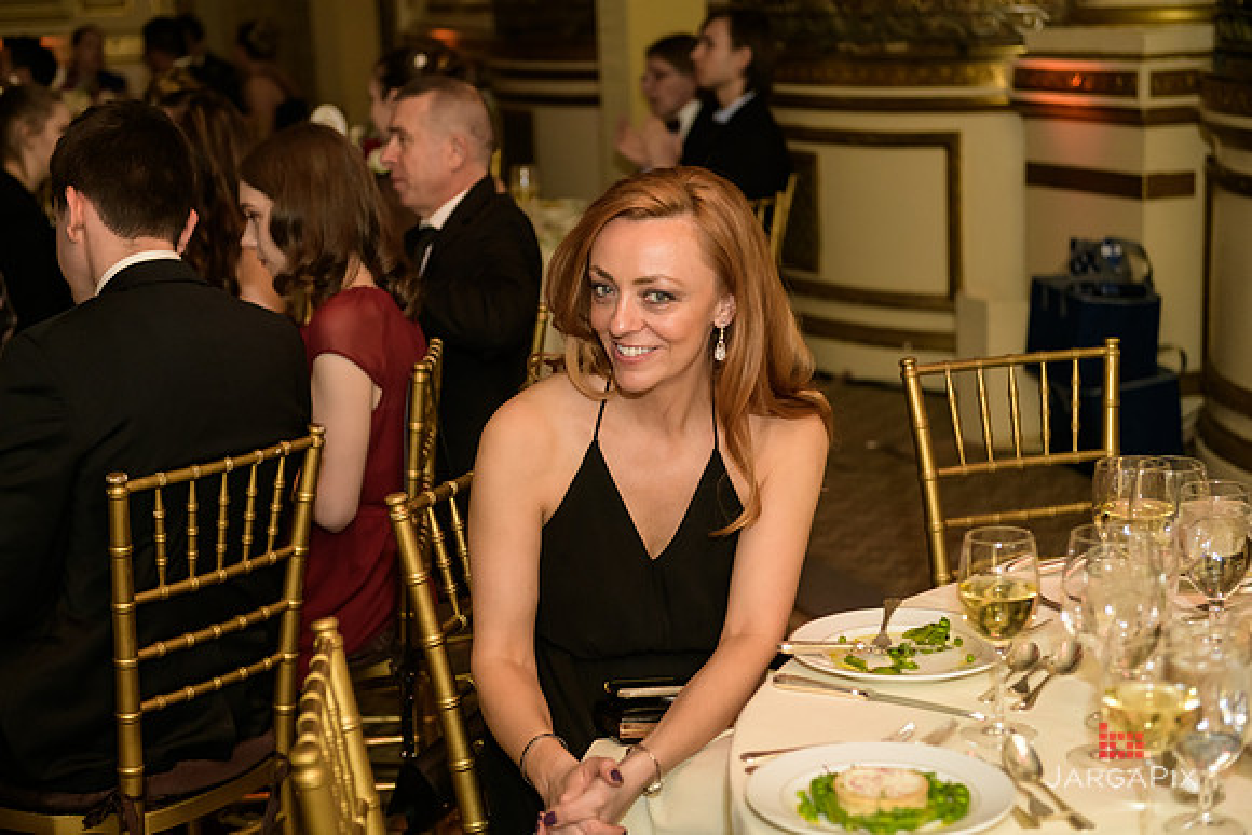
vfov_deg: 21.9
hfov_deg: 32.4
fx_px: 2157
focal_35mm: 62
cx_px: 626
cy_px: 418
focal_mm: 62
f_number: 3.2
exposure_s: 1/125
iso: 1600
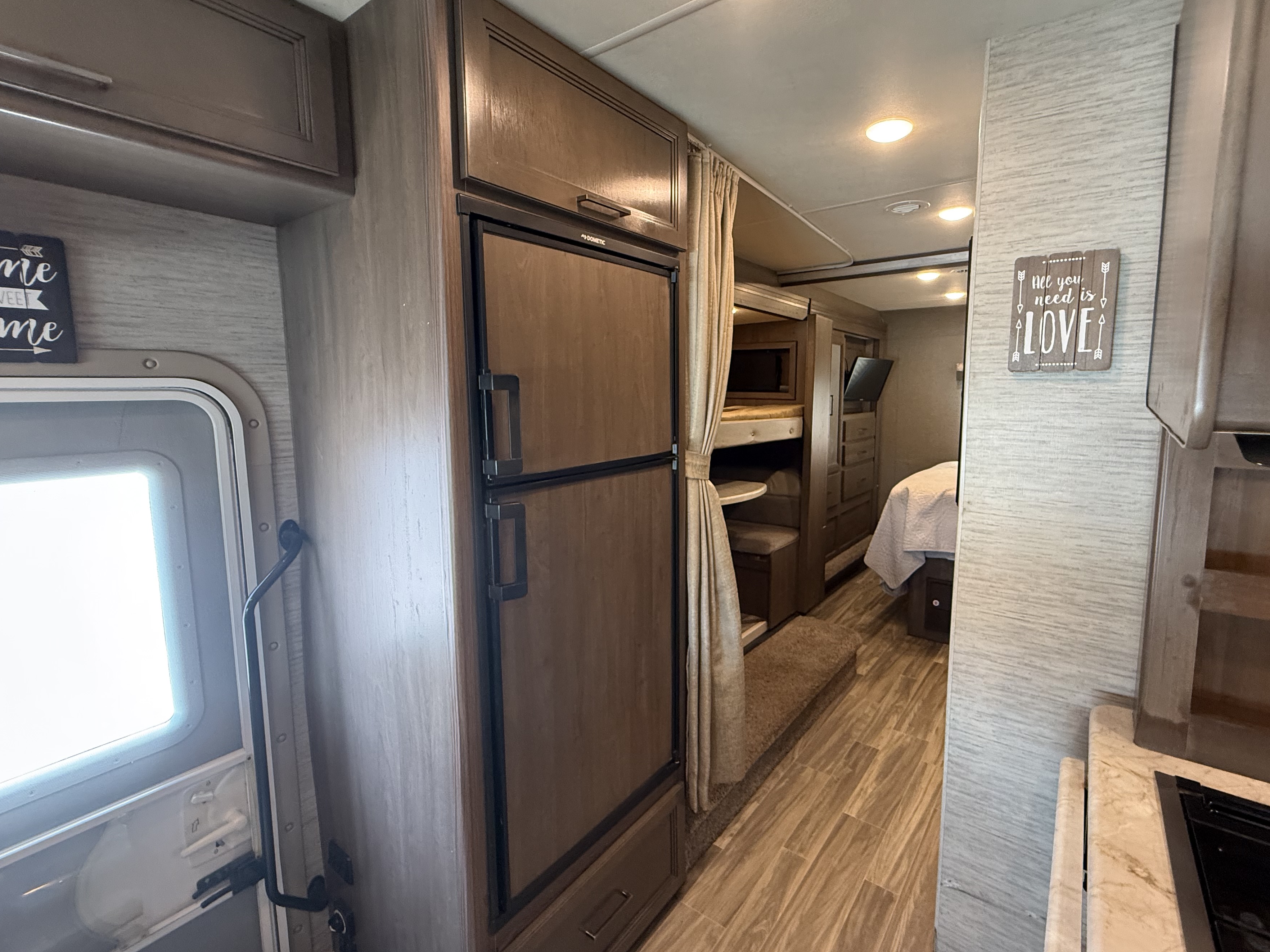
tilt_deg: -6.7
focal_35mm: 16
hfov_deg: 94.2
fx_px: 587
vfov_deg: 78.1
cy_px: 457
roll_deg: -0.5
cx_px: 694
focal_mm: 2.22
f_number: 2.2
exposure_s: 1/68
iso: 320
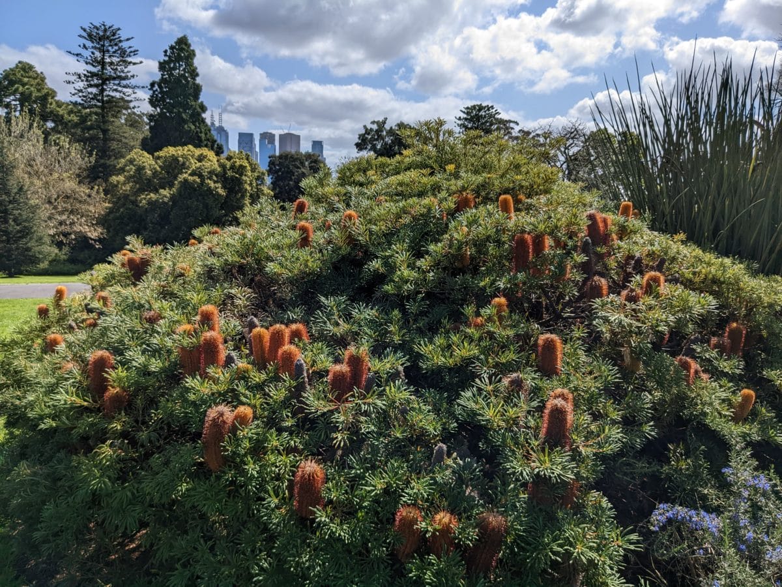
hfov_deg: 65.3
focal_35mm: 27
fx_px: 610
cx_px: 391
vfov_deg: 51.4
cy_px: 294
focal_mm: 4.38
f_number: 1.73
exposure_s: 1/4673
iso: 40
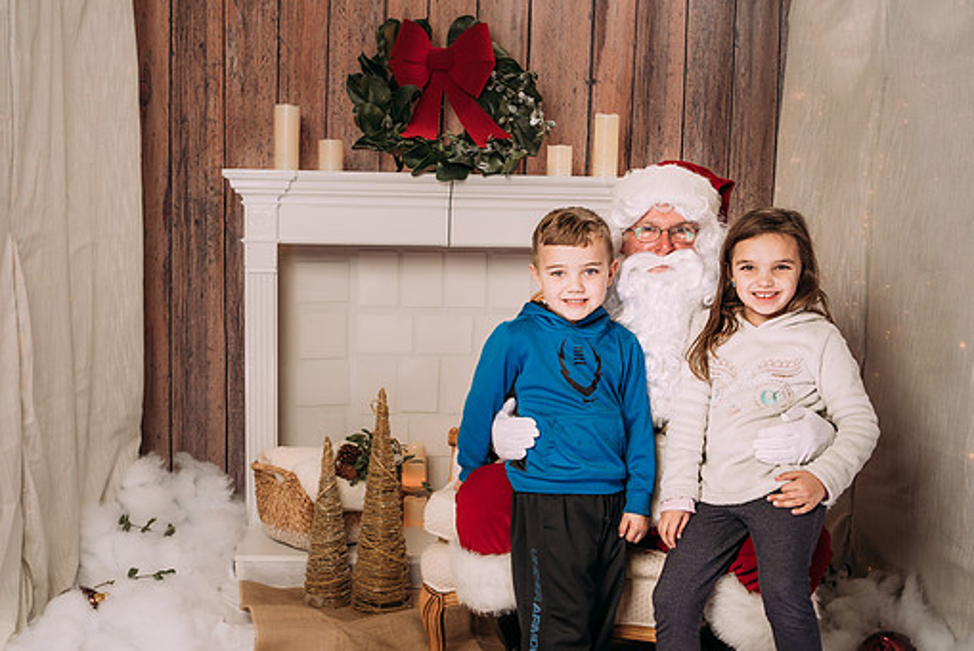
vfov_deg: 29.8
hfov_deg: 43.5
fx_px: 1218
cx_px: 431
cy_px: 383
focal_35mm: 45
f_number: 5
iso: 100
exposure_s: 1/100
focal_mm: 35
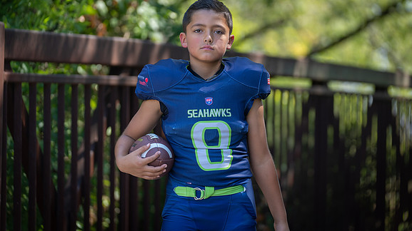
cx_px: 209
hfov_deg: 13.4
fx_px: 1747
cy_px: 82
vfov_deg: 7.6
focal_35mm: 160
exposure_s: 1/320
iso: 100
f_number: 2.8
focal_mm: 134
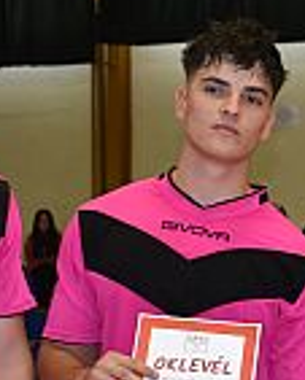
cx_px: 453
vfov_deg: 10.4
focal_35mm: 185
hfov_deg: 8.2
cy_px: 360
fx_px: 2087
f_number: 4.2
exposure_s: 1/125
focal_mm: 29
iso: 800
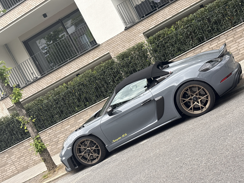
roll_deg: +28.2
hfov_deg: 36.2
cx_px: 124
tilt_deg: -2.8
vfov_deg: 27.5
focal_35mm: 53
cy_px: 93
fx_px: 374
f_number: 1.6
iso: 40
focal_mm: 5.96
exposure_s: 1/607
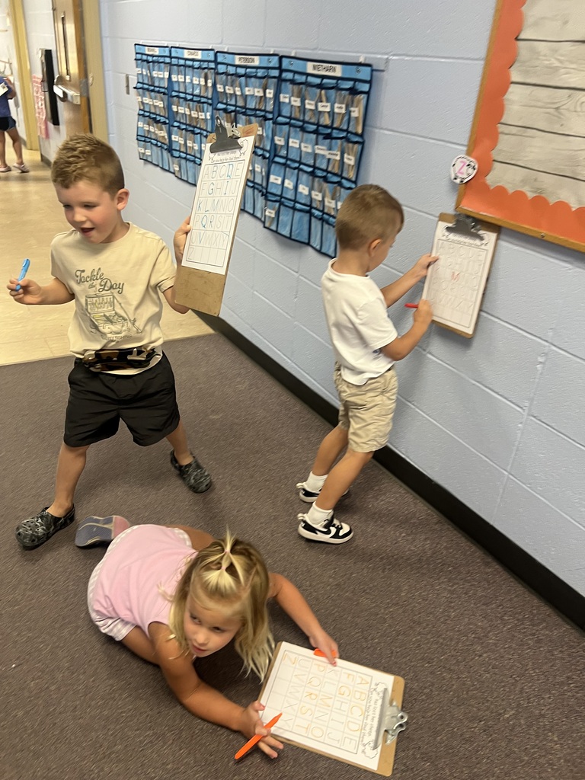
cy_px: 390
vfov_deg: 67.3
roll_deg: -5.1
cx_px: 292
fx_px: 586
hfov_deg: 53.1
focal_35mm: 26
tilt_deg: -33.0
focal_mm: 5.7
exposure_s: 1/60
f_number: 1.5
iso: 160
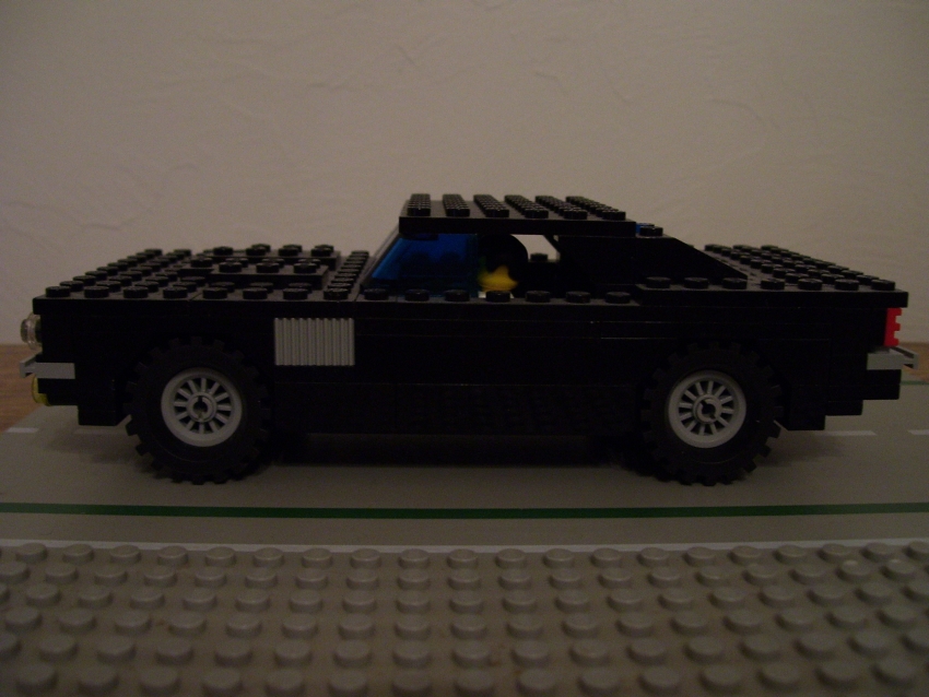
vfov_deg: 38.7
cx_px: 464
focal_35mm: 37
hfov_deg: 50.1
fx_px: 993
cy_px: 348
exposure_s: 1/8
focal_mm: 6
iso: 160
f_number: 2.7
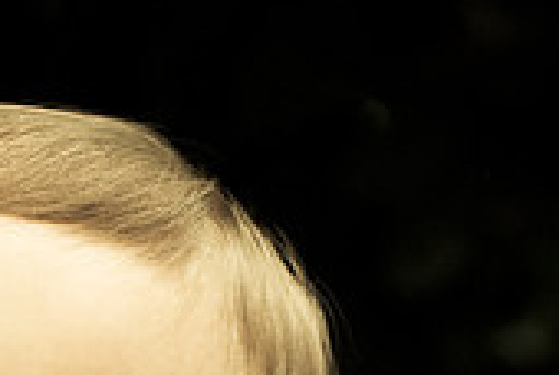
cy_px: 615
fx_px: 3982
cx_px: -56
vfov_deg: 5.3
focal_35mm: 256
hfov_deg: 8.0
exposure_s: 1/160
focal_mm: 50
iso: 250
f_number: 3.5
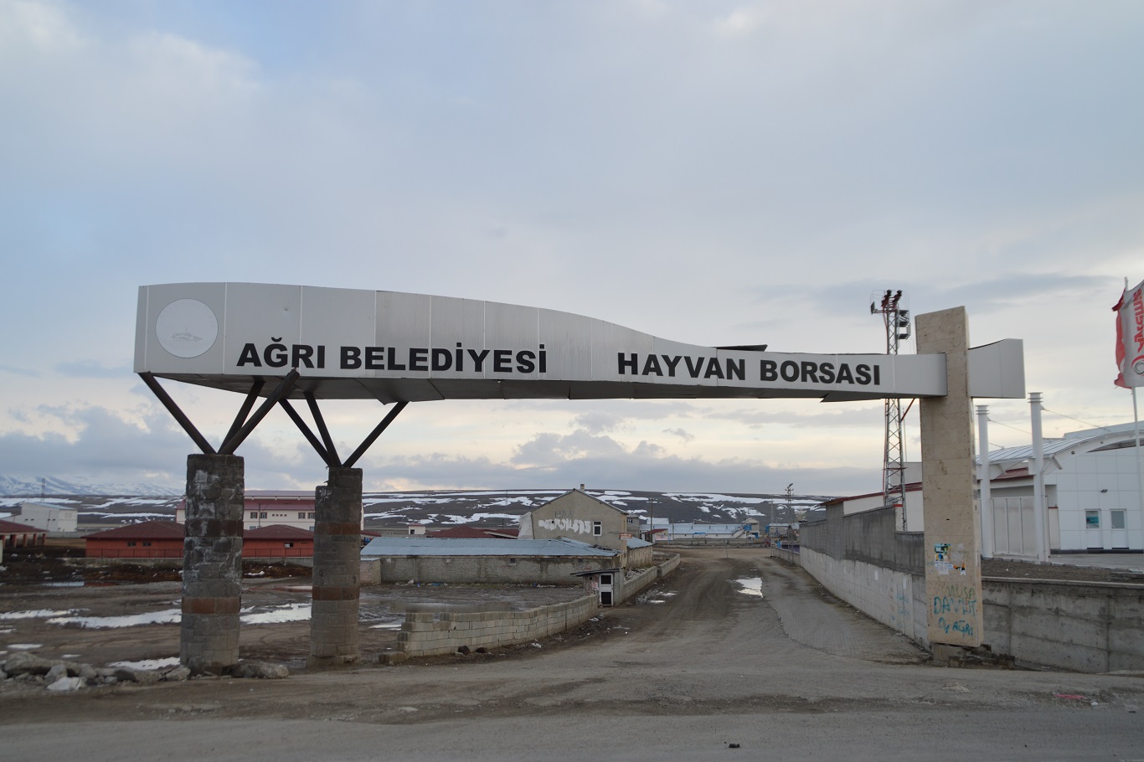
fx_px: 1048
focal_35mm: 33
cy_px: 381
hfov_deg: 57.2
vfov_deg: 40.0
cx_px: 572
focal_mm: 22
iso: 160
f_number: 5.6
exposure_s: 1/125
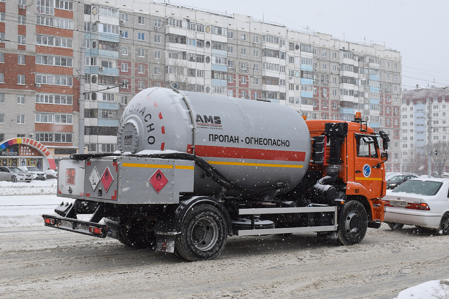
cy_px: 150
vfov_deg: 31.9
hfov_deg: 46.4
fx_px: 524
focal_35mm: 42
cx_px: 224
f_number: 8
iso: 320
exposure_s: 1/250
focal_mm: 28
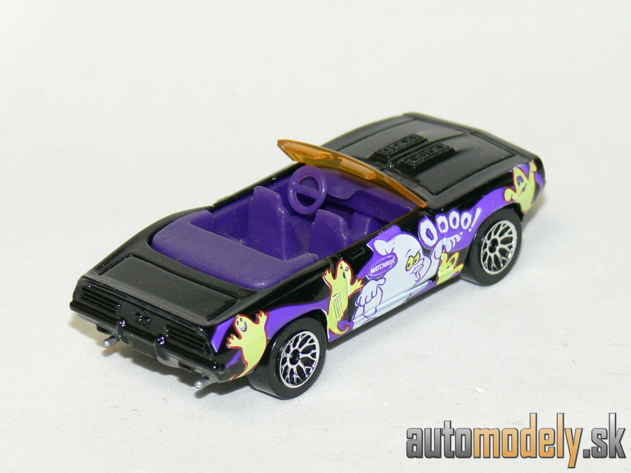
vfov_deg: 8.1
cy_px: 236
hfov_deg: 10.7
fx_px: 3354
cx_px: 316
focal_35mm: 184
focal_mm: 24.6
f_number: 3.6
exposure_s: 1/30
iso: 100
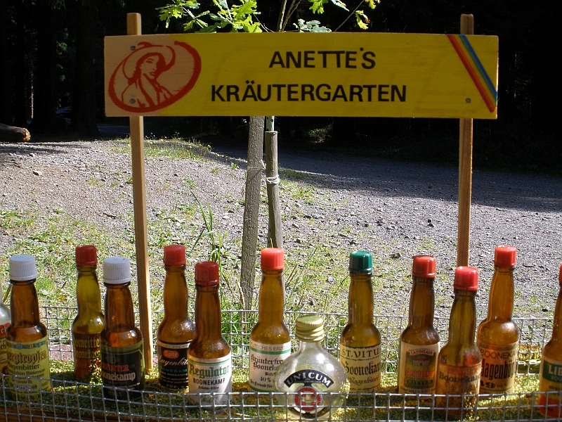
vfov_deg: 32.9
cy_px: 211
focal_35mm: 44
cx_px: 281
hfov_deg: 42.9
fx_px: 714
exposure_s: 1/100
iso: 80
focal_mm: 7.7
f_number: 6.4
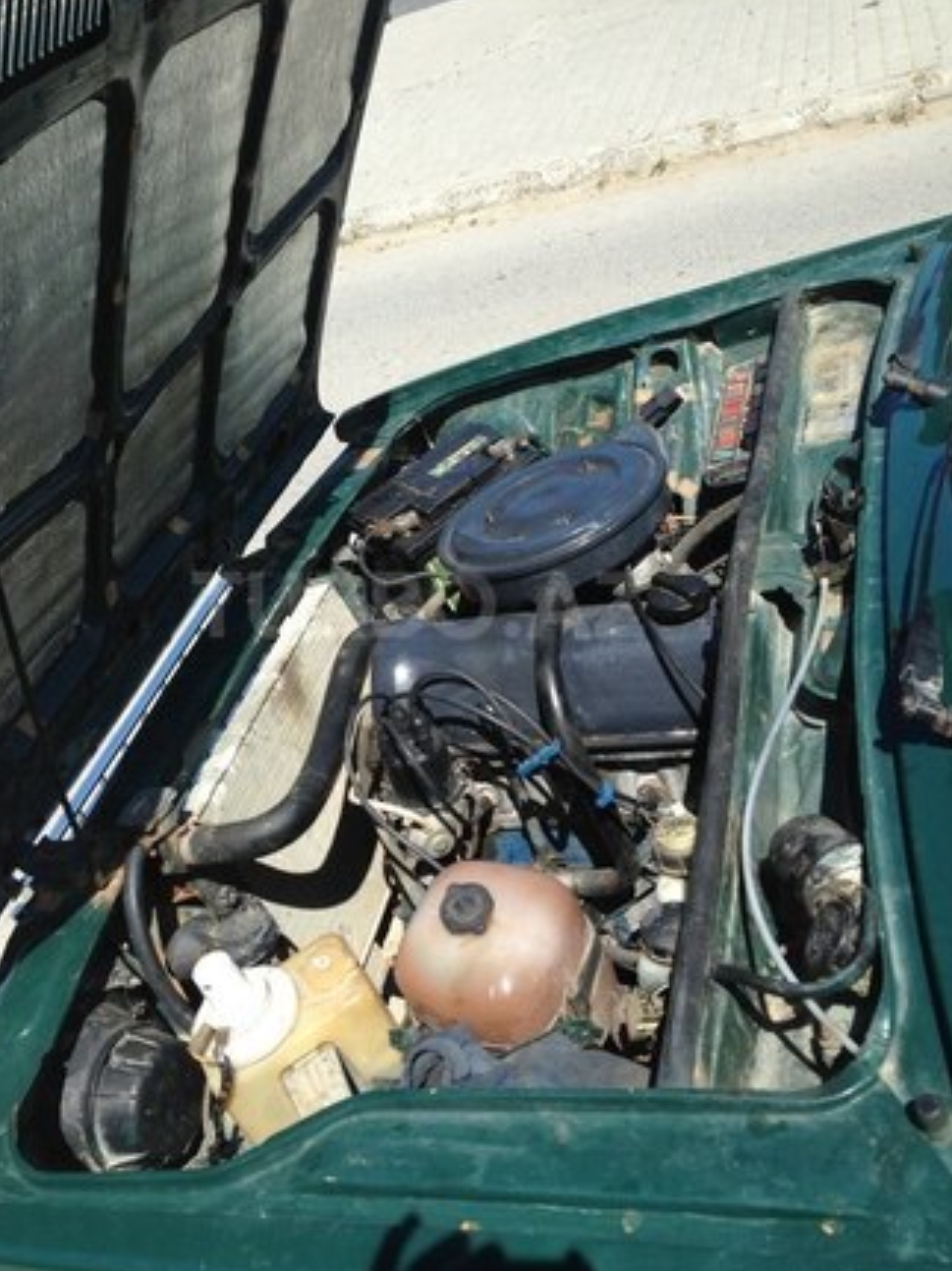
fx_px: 1394
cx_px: 419
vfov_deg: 49.0
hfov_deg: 37.7
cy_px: 605
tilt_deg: -28.4
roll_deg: +21.2
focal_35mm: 38
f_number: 2.4
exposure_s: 1/1506
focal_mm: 4.12
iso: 50
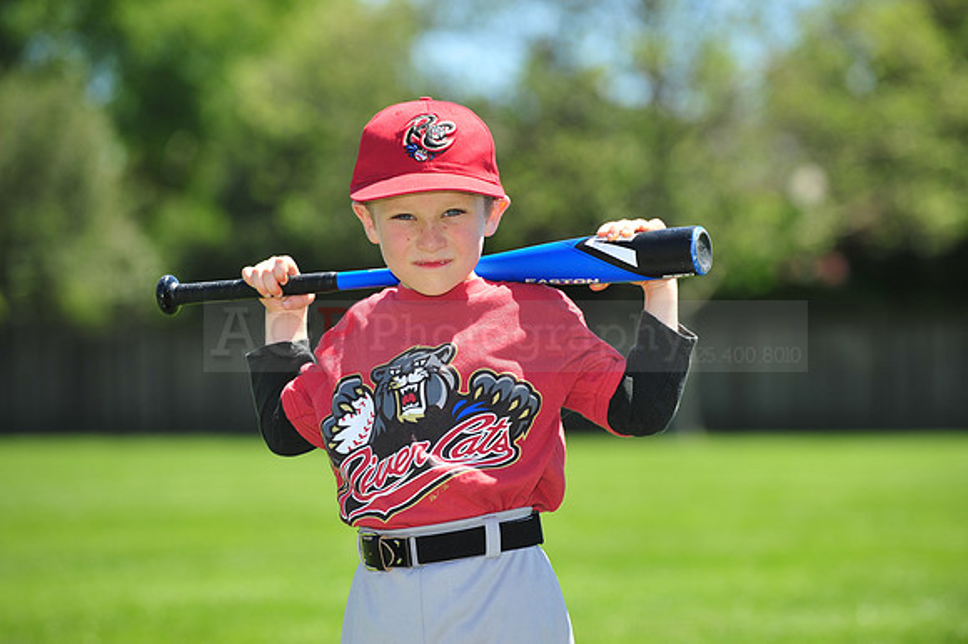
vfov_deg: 7.8
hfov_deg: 11.8
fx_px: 4703
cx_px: 484
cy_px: 322
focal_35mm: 175
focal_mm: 175
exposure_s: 1/640
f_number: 4.5
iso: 200
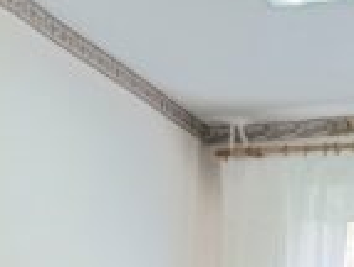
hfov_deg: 18.5
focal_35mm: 106
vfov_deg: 12.4
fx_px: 1087
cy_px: 525
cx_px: 179
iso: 125
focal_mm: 5.59
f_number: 1.8
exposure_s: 1/50
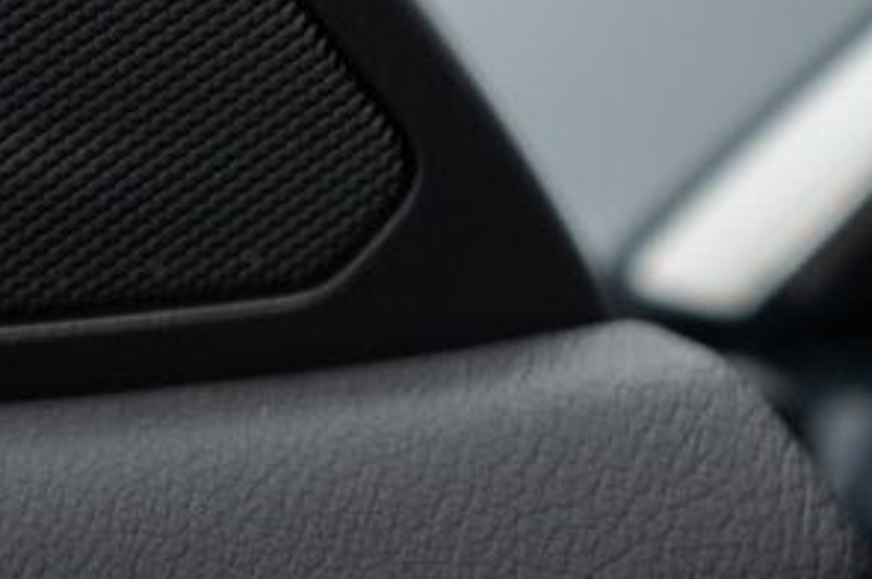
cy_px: -134
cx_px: -287
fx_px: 3532
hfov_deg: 13.5
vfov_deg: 9.2
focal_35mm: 146
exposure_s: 1/50
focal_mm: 28
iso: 400
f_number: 3.2
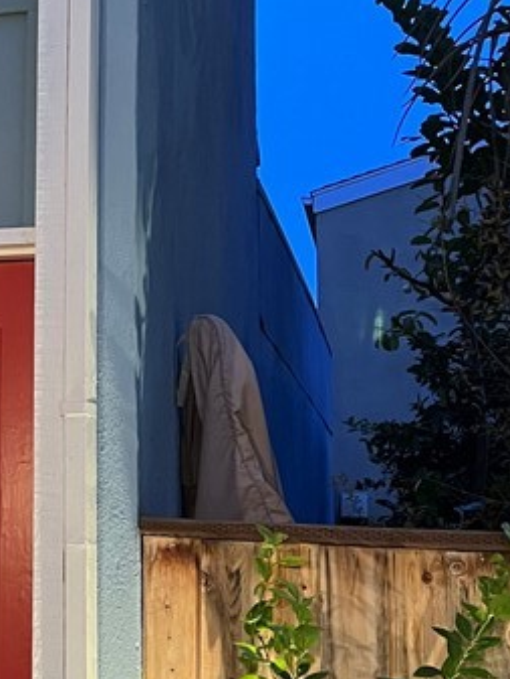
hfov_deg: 17.5
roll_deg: -0.8
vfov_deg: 24.7
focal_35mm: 79
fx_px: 1551
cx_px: -159
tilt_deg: +9.8
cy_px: 312
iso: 400
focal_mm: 5.7
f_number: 1.5
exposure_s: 1/40
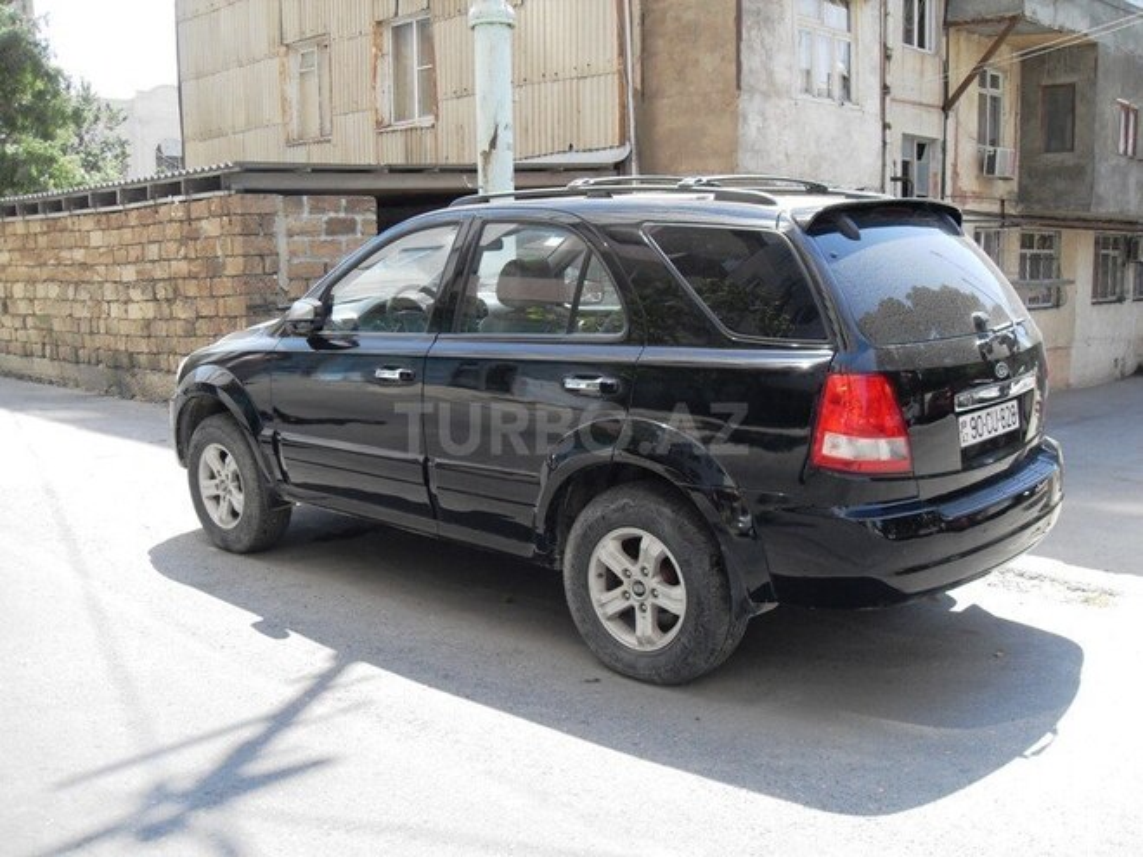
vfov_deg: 41.8
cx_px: 572
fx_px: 1123
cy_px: 428
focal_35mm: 34
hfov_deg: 54.0
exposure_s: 1/250
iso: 80
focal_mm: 6.3
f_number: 2.8
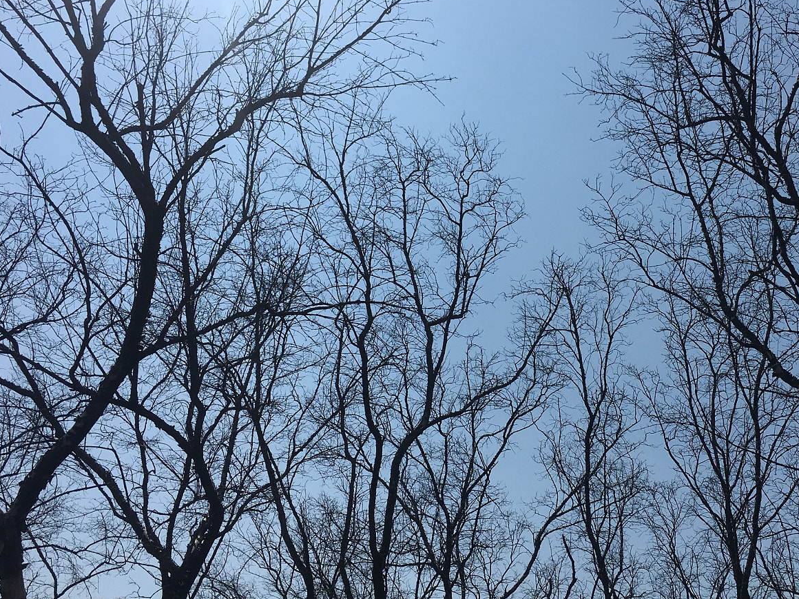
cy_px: 293
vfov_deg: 36.0
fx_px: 923
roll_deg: -0.5
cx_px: 528
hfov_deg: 46.1
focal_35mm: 40
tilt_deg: +33.7
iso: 25
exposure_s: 1/5917
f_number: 2.2
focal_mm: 4.15
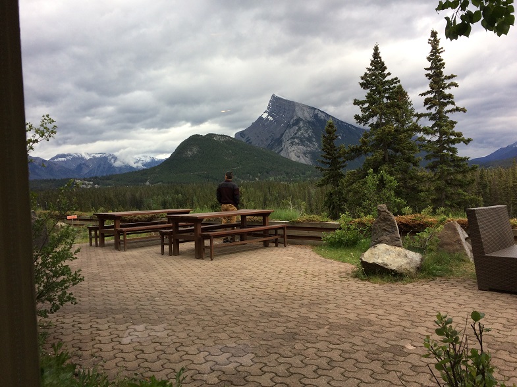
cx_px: 258
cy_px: 194
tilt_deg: -1.8
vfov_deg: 48.2
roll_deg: +2.8
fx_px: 433
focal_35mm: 29
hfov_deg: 61.7
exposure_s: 1/366
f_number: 2.2
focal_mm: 4.15
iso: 32
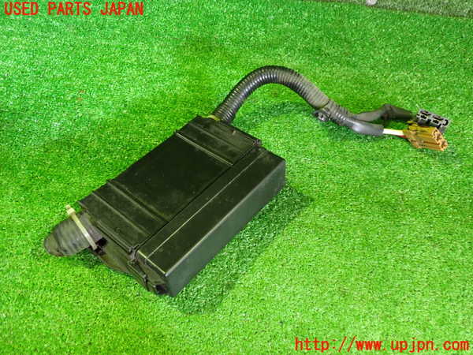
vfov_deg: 46.8
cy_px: 178
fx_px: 410
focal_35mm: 30
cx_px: 236
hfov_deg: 60.0
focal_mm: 5.4
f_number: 2.3
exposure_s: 1/25
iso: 800
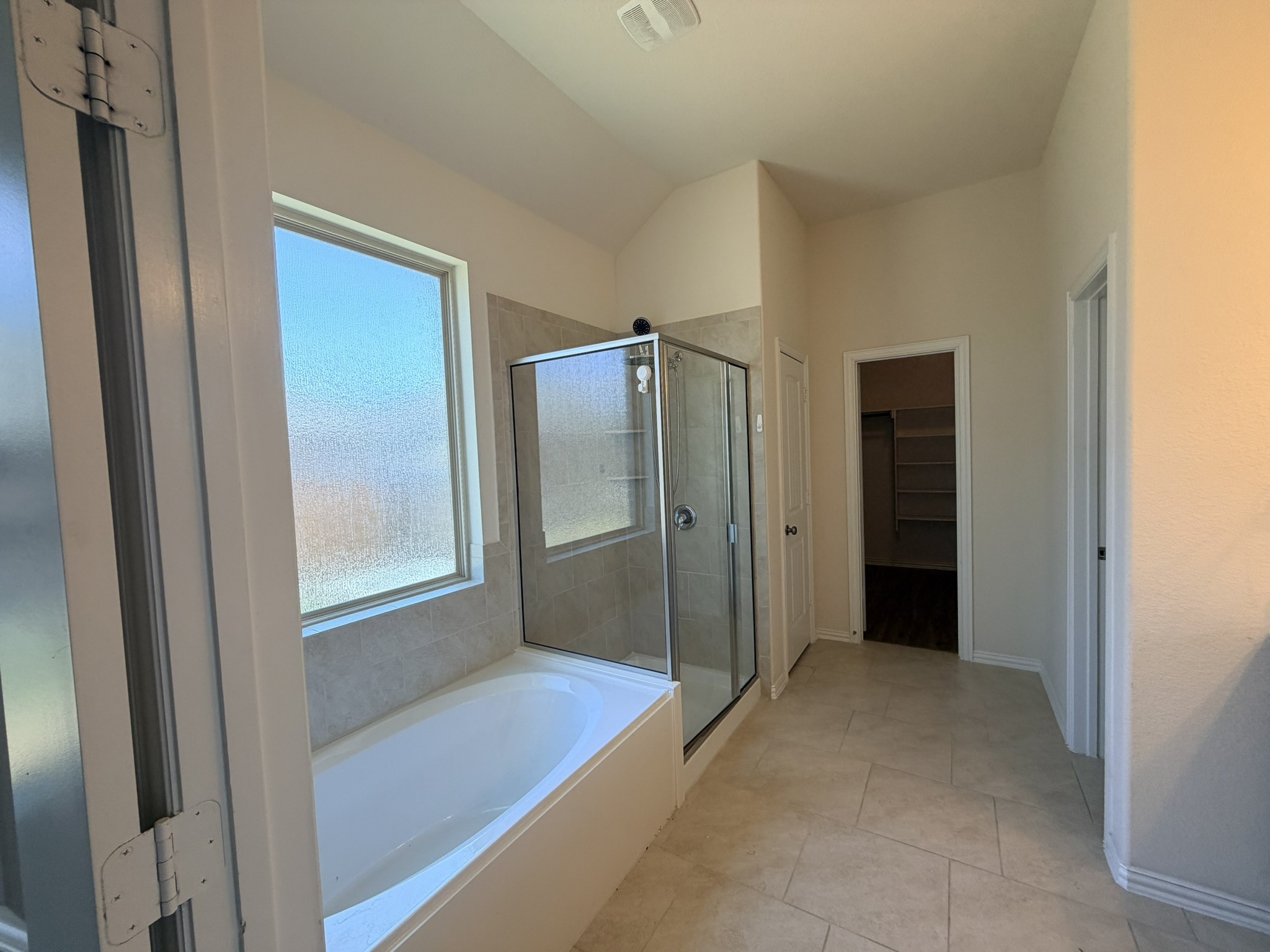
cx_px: 635
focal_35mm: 14
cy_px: 476
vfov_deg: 85.7
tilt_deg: -2.6
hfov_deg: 102.1
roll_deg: +2.4
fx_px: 514
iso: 100
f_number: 2.2
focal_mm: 2.22
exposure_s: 1/120
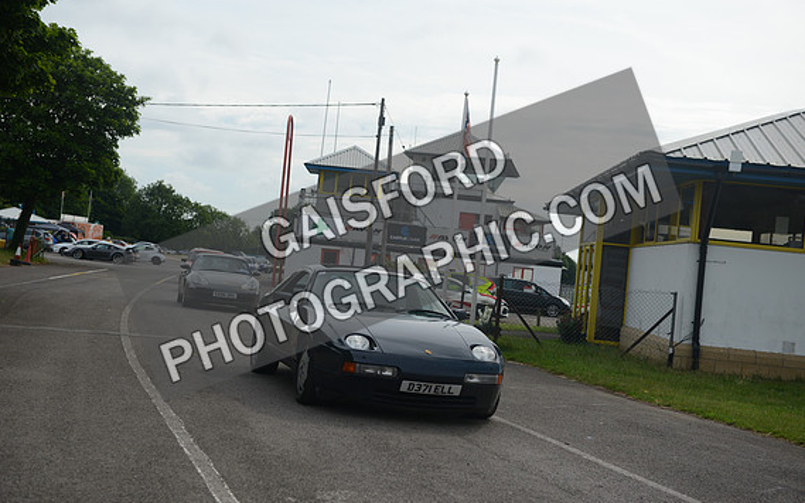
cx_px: 396
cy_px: 236
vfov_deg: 24.8
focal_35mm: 52
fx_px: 1140
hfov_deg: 38.9
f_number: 5
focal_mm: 50
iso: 450
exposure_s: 1/1000
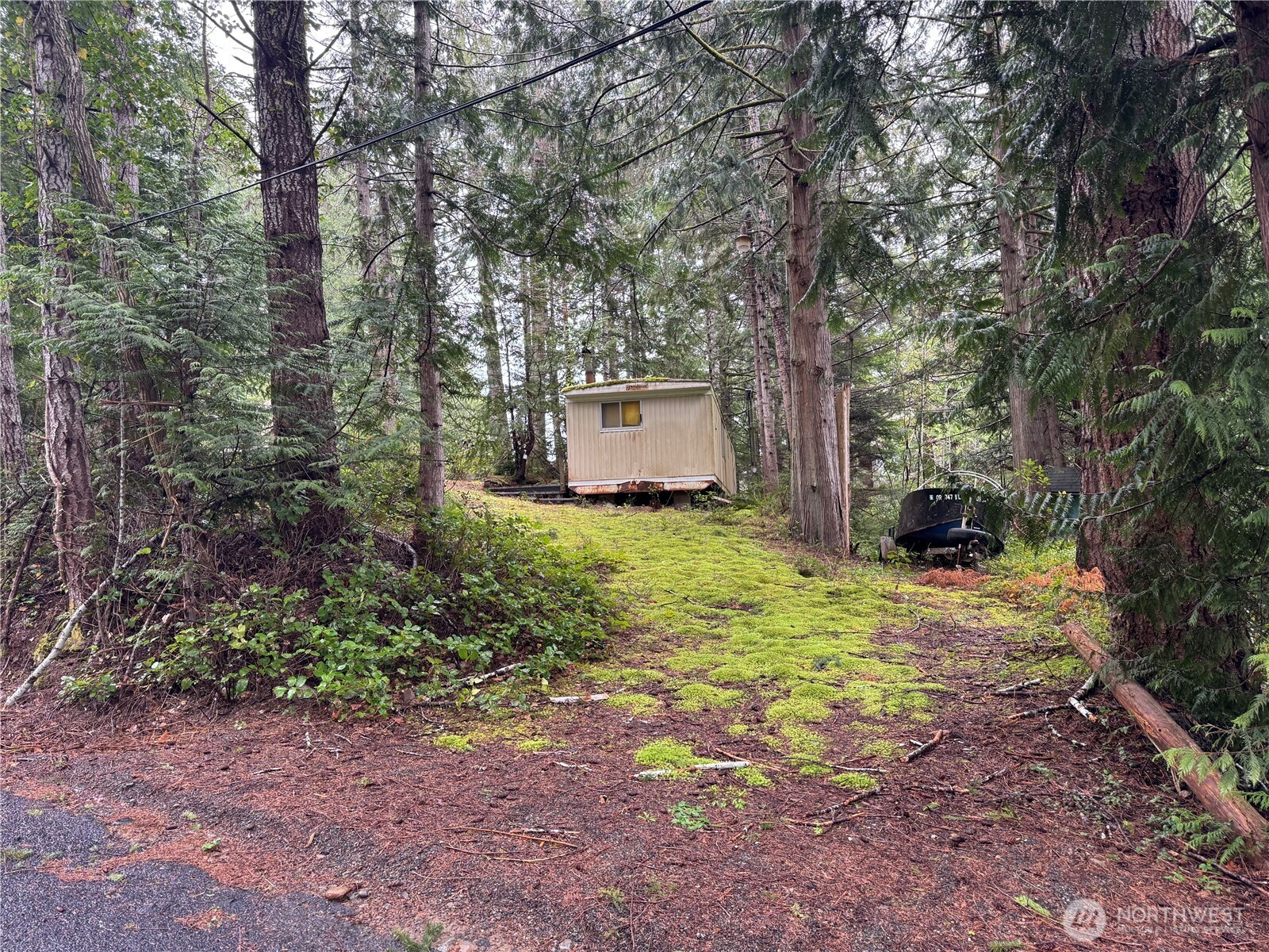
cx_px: 634
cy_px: 476
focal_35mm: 24
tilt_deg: +3.3
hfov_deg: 71.6
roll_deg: +3.1
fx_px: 880
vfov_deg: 56.8
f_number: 1.78
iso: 100
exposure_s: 1/121
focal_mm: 6.76
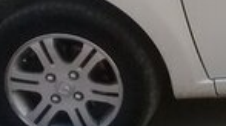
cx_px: 452
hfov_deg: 12.5
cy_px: -19
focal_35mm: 152
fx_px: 909
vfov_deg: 7.9
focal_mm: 3.3
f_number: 2.2
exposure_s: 1/100
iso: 64
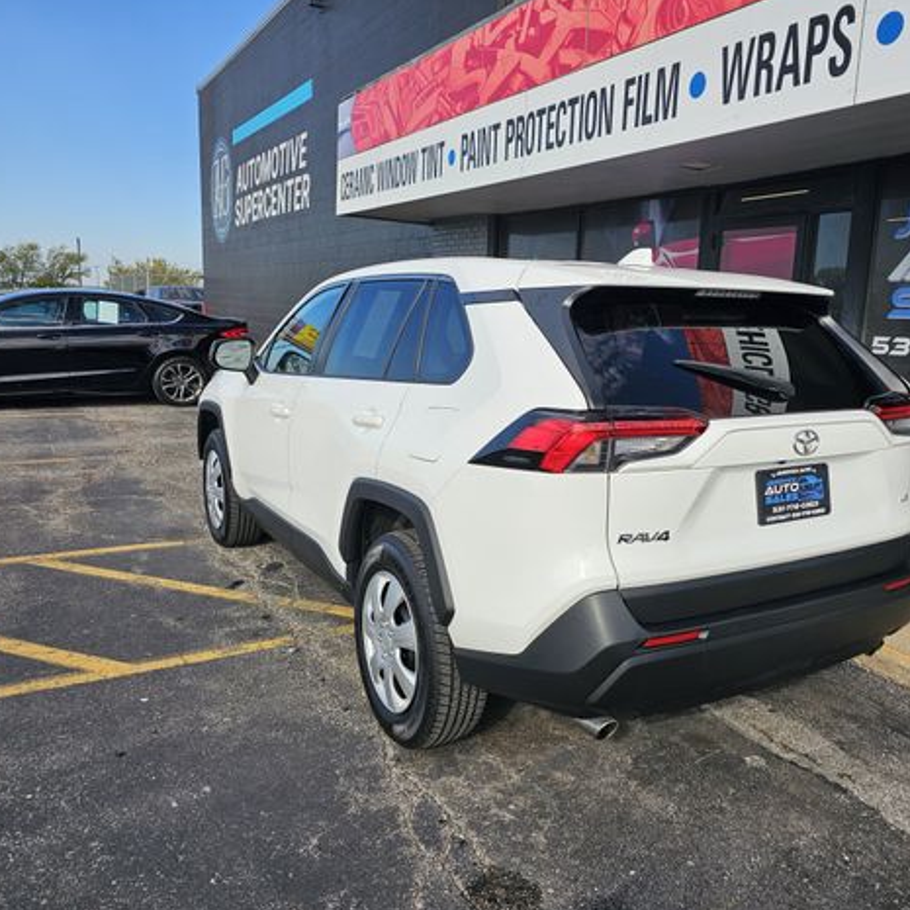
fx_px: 833
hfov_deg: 56.6
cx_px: 569
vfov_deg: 57.3
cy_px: 450
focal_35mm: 28
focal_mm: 6.3
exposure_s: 1/591
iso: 10
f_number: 1.7
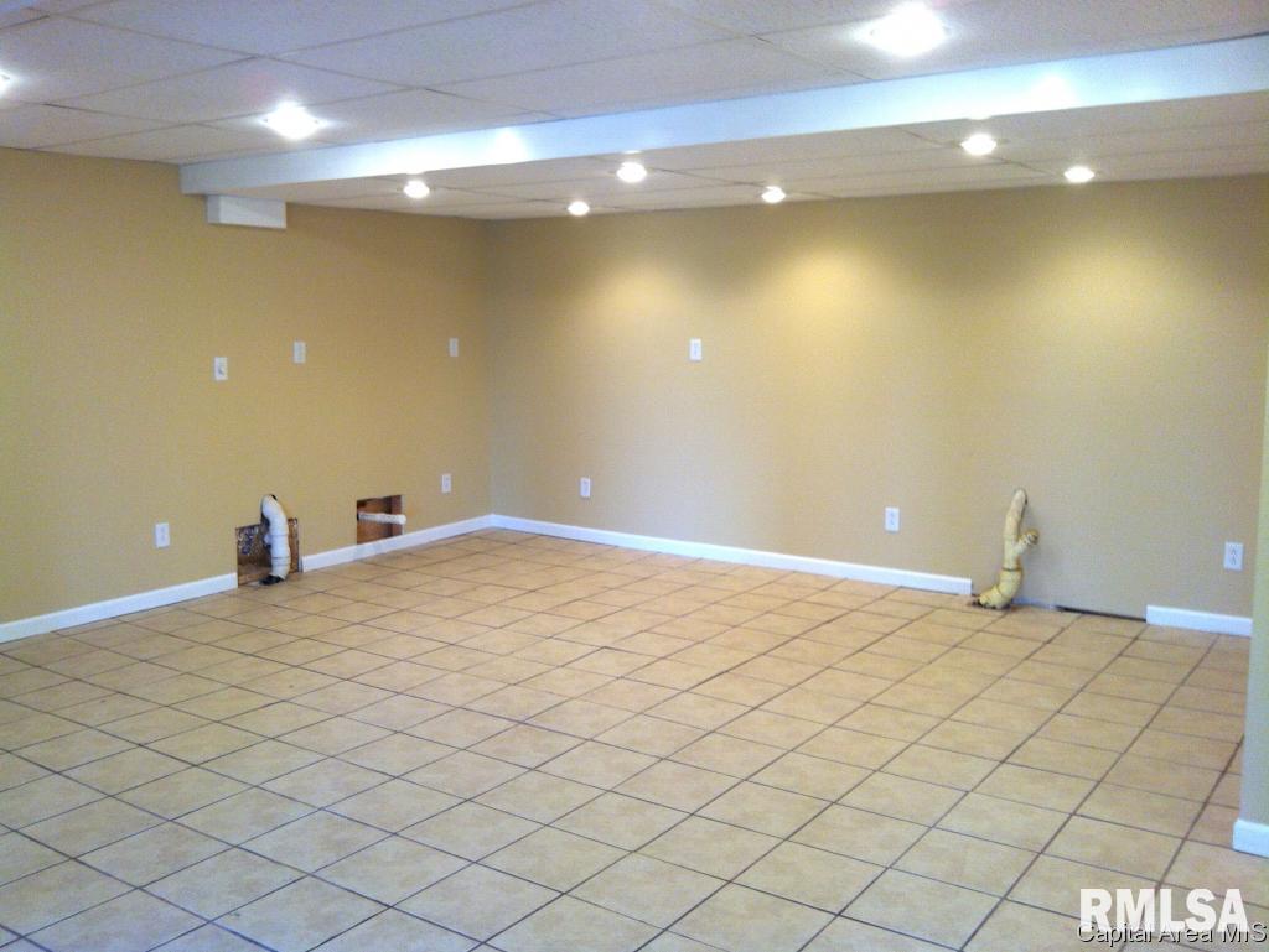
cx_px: 634
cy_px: 476
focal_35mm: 35
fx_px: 1284
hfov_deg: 52.6
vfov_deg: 40.7
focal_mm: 3.85
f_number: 2.8
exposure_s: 1/15
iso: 80
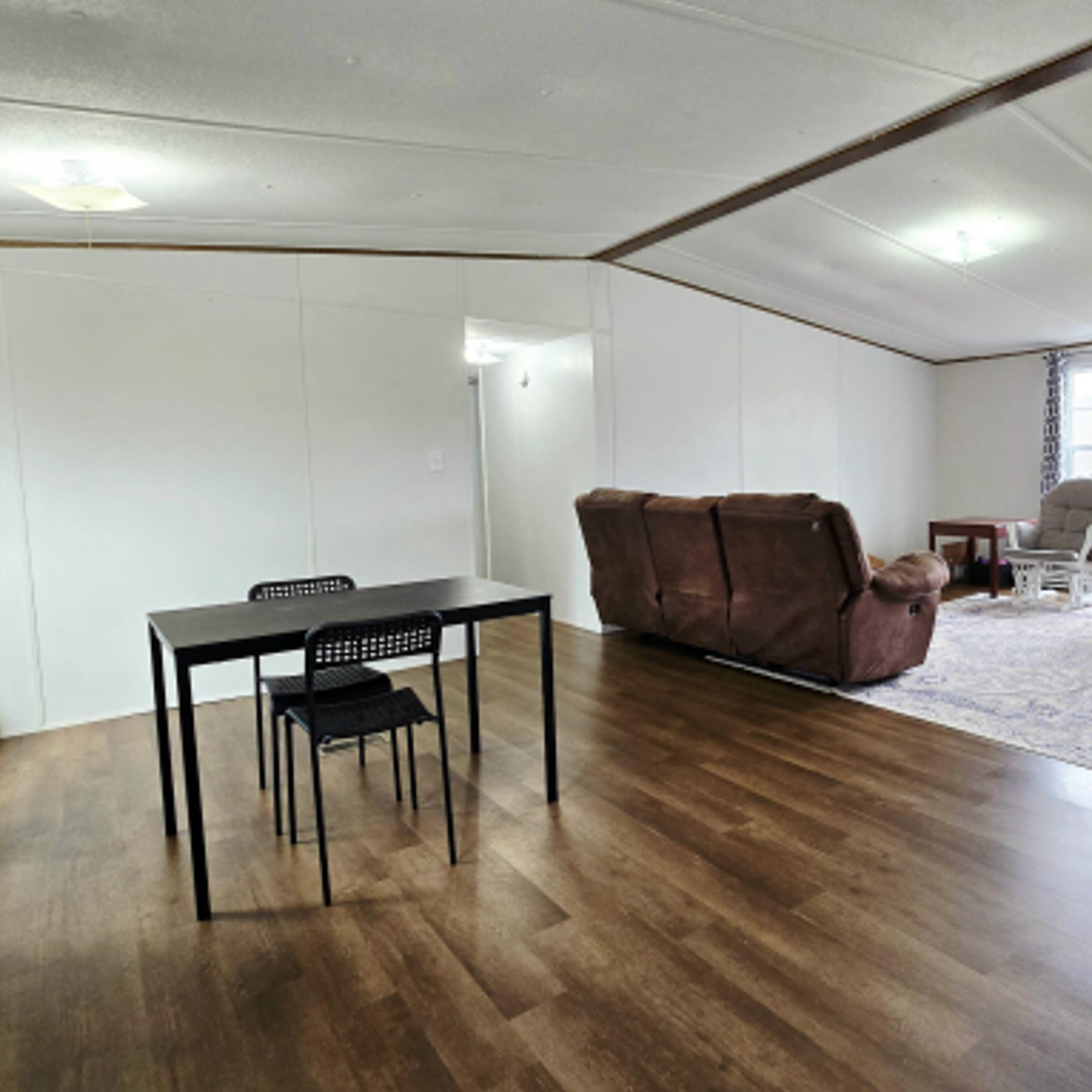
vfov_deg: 74.8
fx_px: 714
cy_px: 527
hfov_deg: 73.4
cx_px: 689
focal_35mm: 20
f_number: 2.2
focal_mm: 2.2
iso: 100
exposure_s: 1/60.2
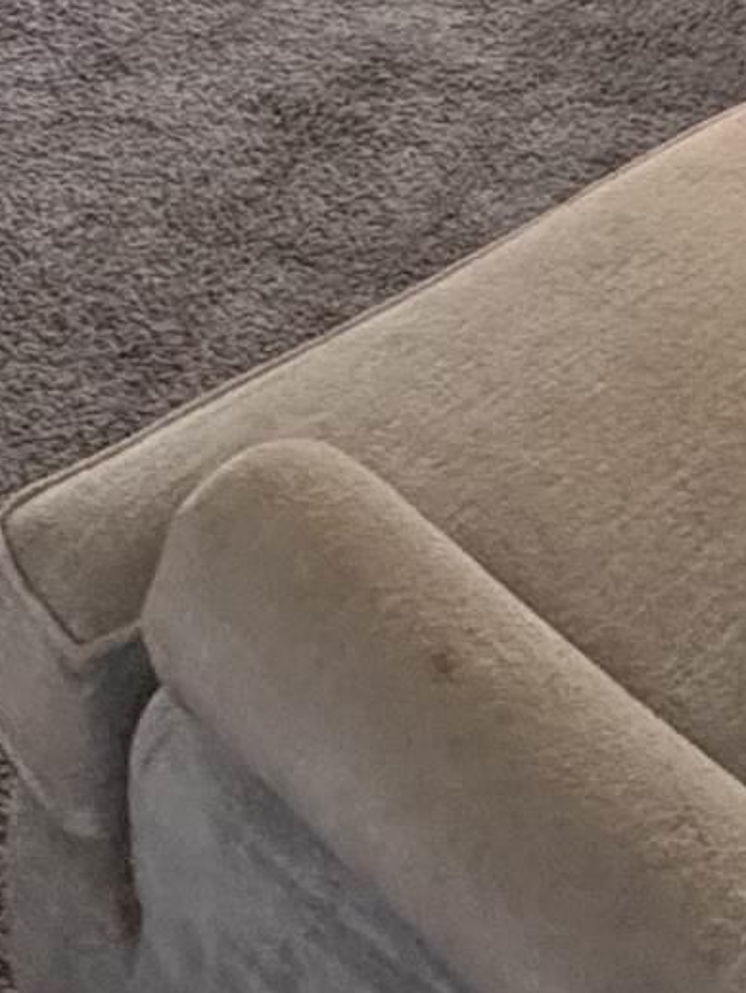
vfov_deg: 16.5
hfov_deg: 17.8
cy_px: -1106
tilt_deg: -4.7
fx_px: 2383
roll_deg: +0.1
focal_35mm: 83
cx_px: 447
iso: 250
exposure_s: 1/120
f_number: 2.2
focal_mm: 2.22
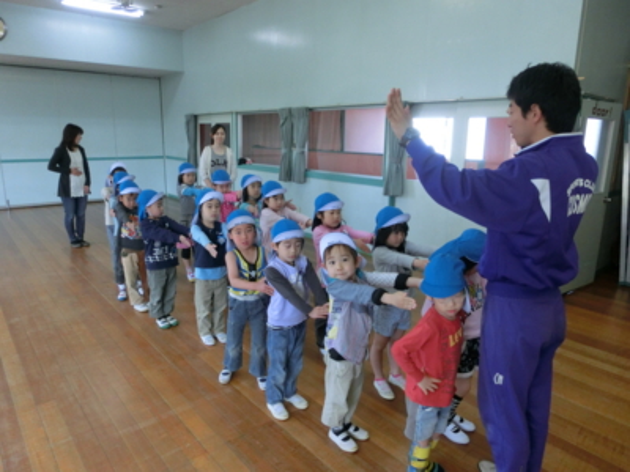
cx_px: 315
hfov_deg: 71.6
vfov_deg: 56.8
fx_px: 437
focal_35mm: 24
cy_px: 236
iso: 320
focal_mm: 4.24
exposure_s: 1/125
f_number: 3
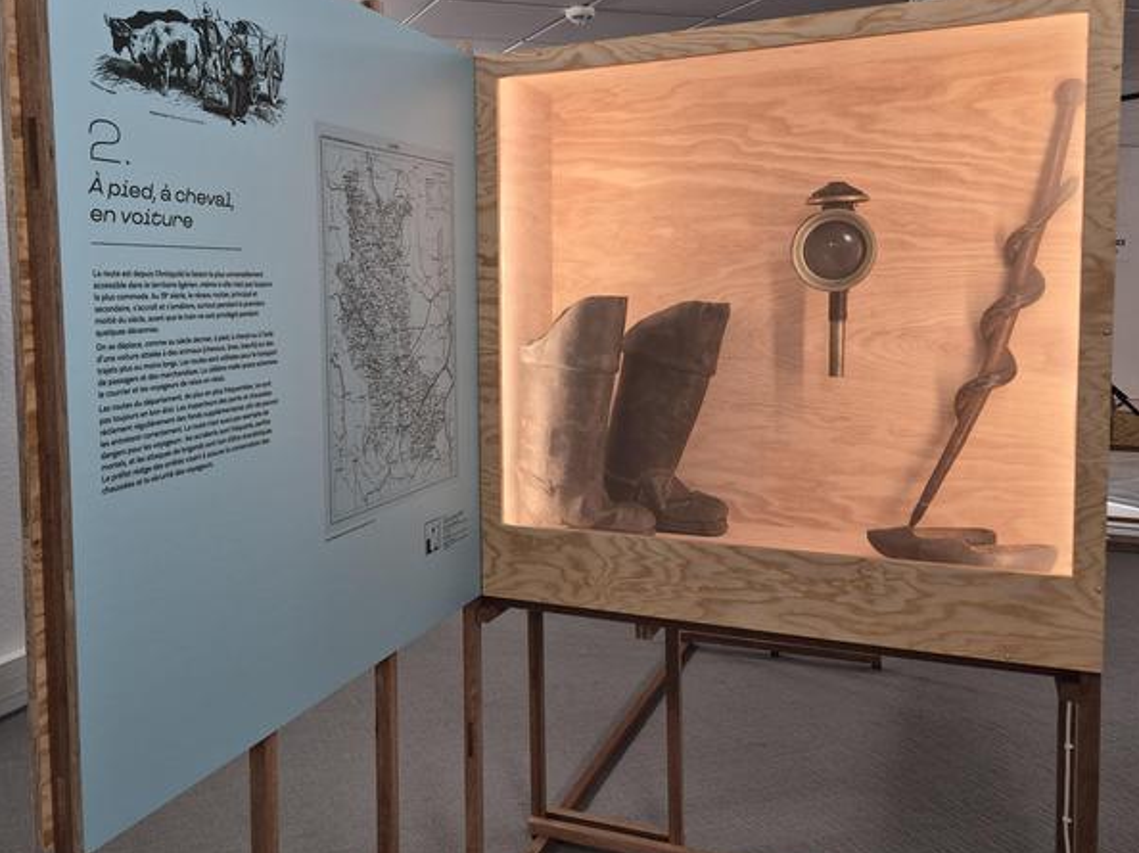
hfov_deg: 57.8
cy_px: 378
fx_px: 1020
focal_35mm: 31
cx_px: 441
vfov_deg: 45.3
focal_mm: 5.4
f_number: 1.8
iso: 250
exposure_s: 1/92
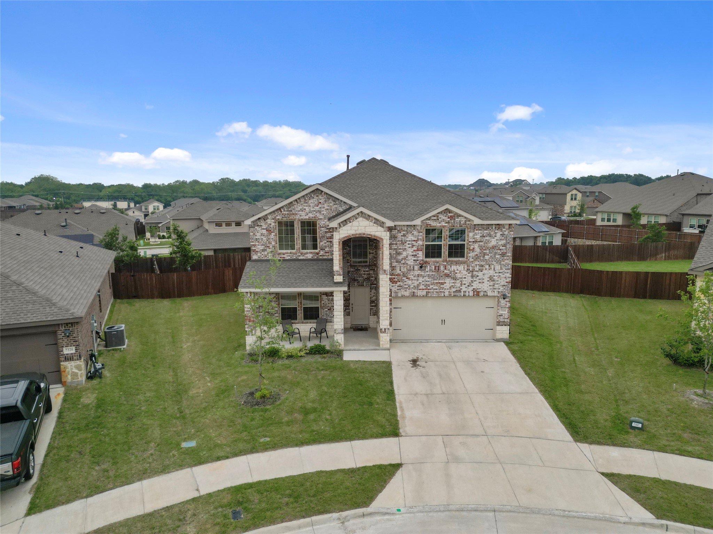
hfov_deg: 71.6
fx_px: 494
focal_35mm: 24
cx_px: 356
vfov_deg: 56.8
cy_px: 267
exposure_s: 1/240
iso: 100
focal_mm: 6.72
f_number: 1.7
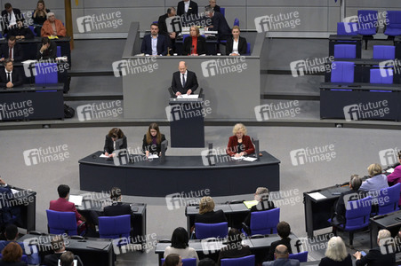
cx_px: 200
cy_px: 133
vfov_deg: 13.9
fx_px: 1091
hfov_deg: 20.8
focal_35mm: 98
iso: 5000
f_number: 5
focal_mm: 98
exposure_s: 1/320
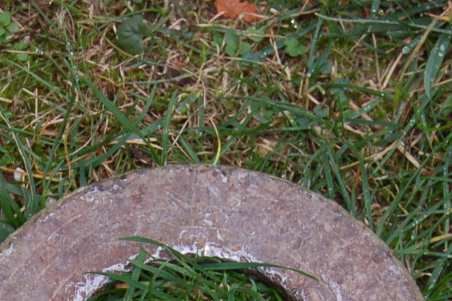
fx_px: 3024
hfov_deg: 8.5
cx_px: 24
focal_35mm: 241
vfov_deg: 5.6
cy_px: 569
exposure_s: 1/125
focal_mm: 42
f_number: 5.3
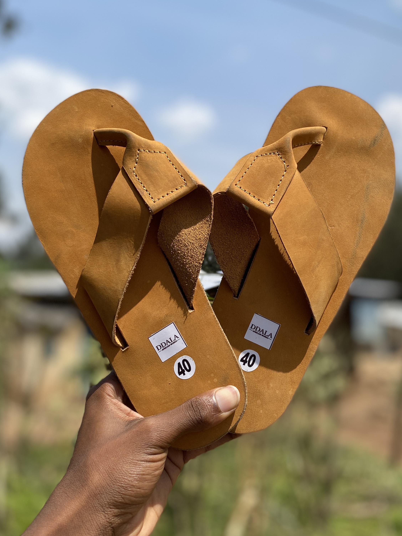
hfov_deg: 40.7
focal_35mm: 35
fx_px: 542
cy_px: 211
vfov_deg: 52.2
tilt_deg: +8.0
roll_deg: -0.2
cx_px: 218
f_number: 1.8
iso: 32
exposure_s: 1/3205
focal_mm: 4.25
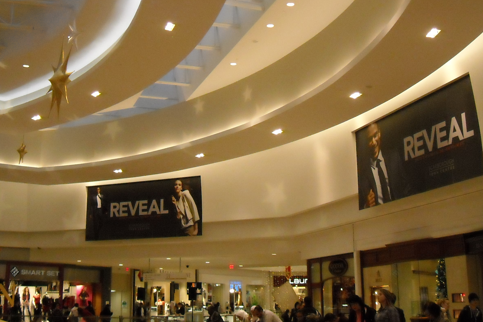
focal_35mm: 50
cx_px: 235
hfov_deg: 39.6
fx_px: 671
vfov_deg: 26.7
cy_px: 83
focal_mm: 5.7
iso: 590
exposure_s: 1/209
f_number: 2.8
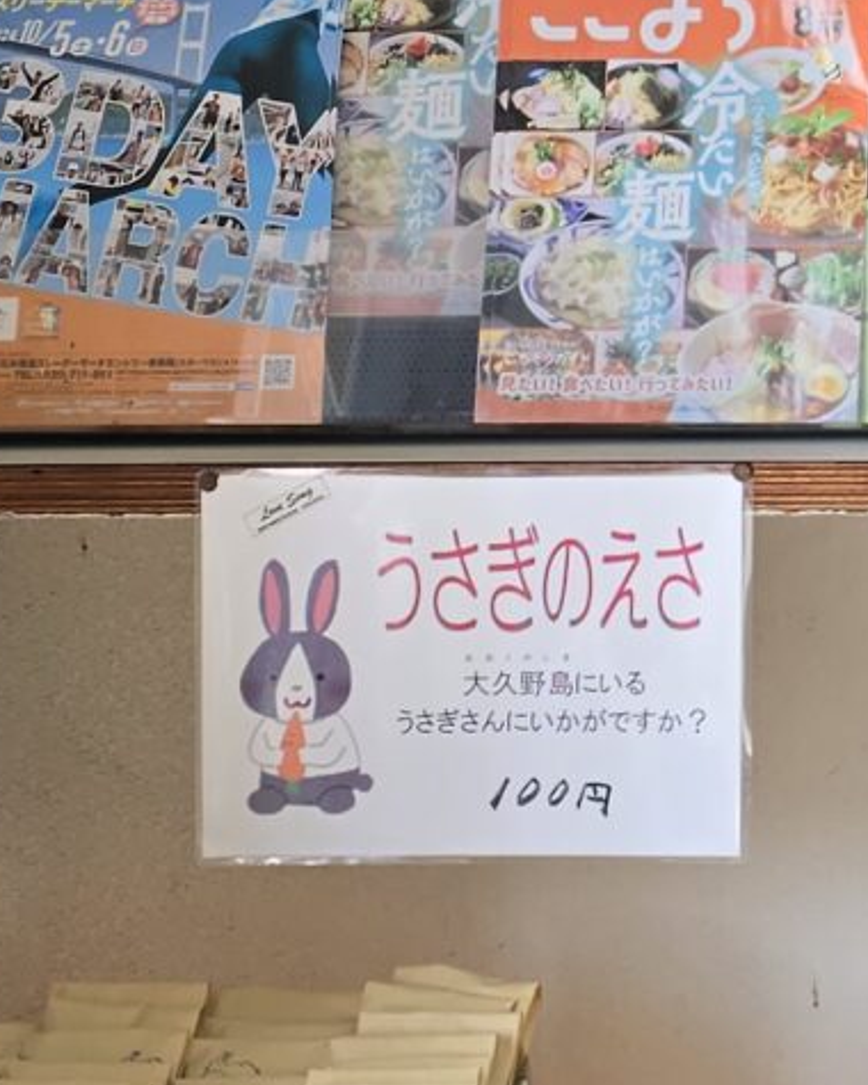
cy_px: -267
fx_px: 3886
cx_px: 1281
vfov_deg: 15.3
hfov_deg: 12.2
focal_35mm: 121
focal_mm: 6.3
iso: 12
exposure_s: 1/120
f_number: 1.7
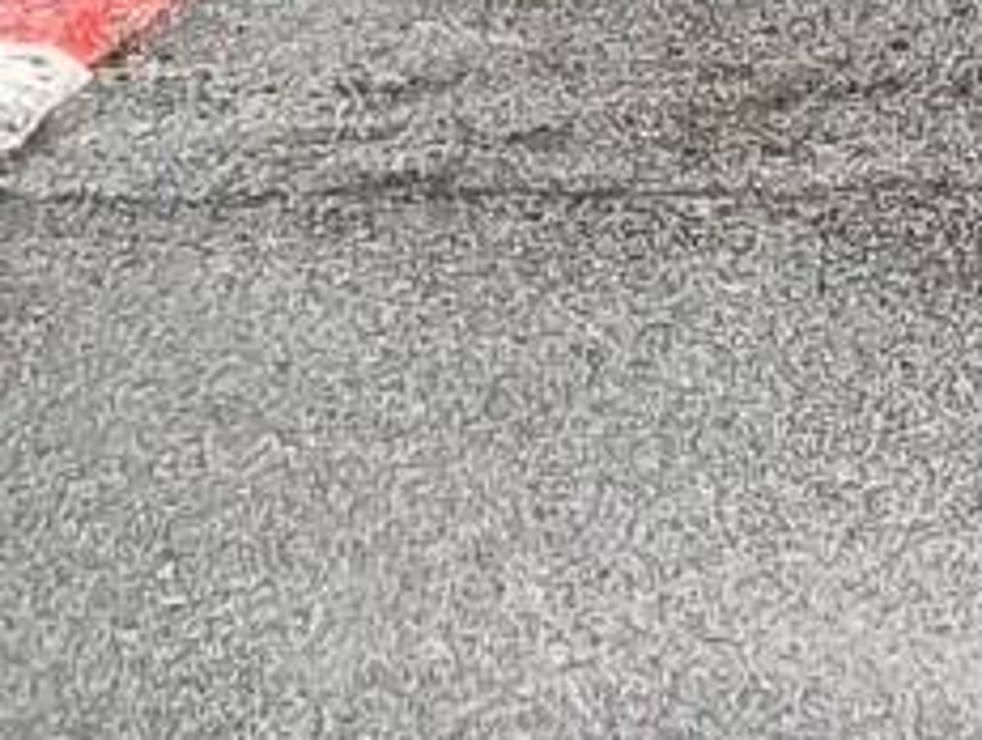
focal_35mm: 80
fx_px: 2273
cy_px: -1148
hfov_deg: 24.2
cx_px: 676
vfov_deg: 12.9
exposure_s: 1/794
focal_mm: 1.67
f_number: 2.2
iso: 50
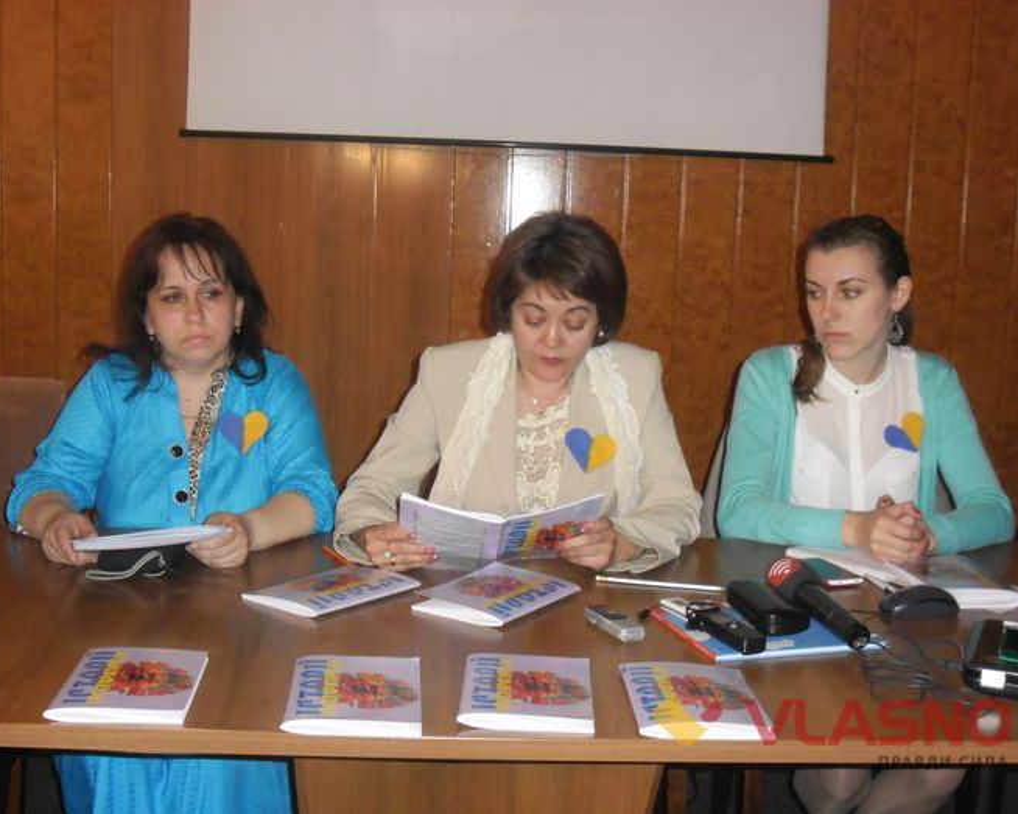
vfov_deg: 32.7
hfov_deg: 40.3
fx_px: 1386
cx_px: 506
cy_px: 407
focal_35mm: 46
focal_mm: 7.8
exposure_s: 1/45
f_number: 4.5
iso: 400
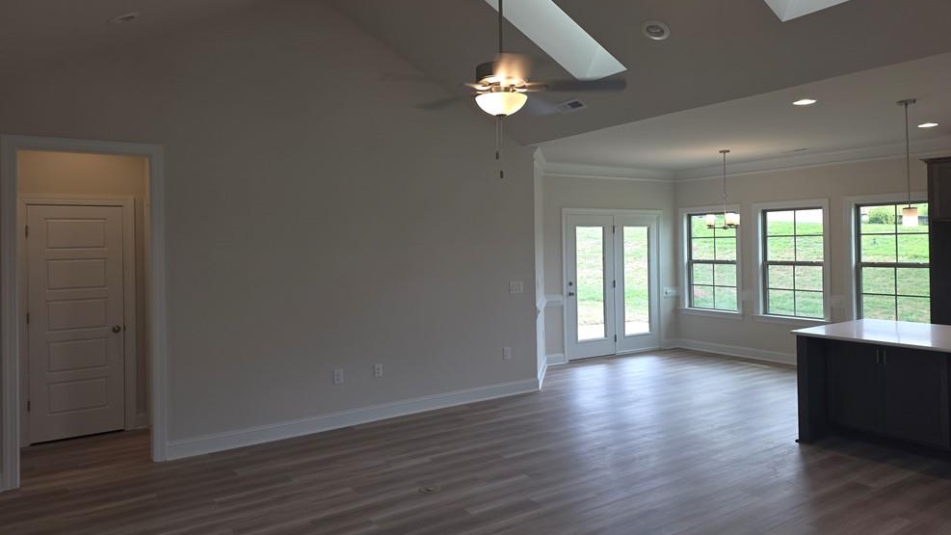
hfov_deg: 71.9
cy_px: 239
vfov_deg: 44.3
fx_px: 656
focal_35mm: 26
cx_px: 486
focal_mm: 6.3
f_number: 1.7
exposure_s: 1/60
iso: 20
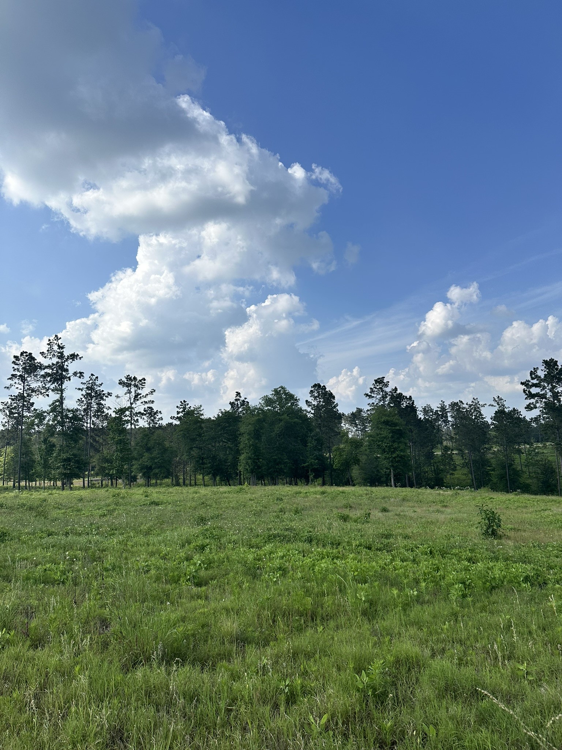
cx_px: 281
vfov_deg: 71.6
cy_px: 375
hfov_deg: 56.8
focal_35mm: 24
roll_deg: +1.4
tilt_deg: +11.2
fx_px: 520
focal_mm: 6.86
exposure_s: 1/6623
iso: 80
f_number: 1.78
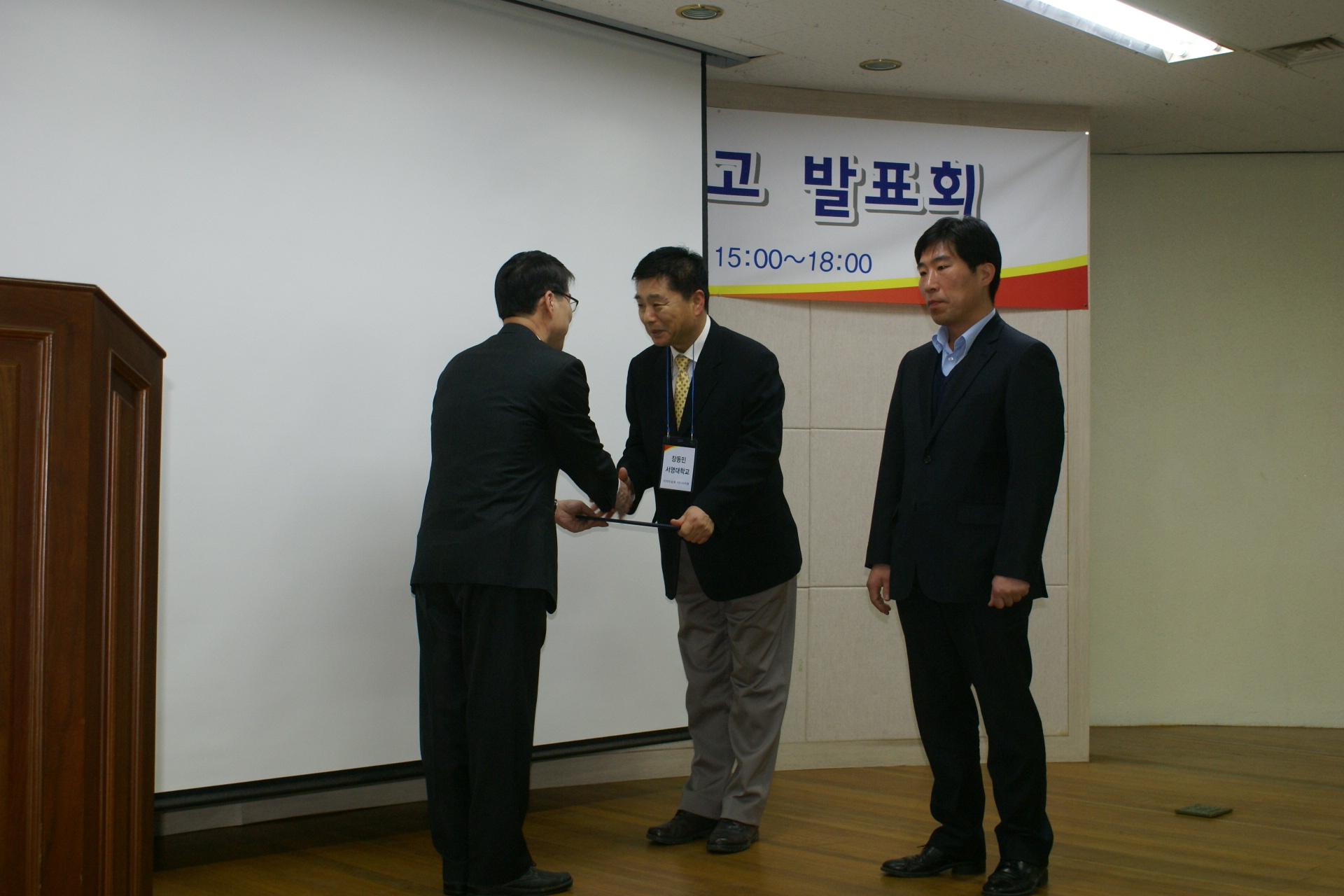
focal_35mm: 42
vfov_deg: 31.9
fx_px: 1568
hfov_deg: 46.4
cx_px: 672
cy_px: 448
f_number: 5
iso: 400
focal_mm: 28
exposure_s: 1/60
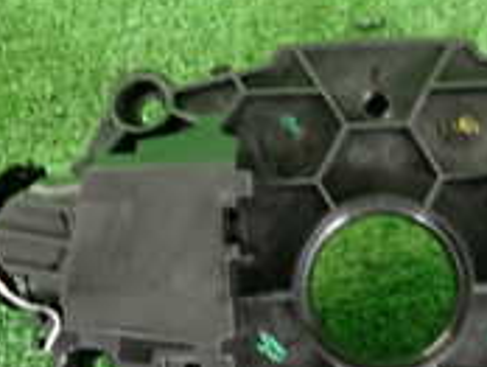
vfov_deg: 17.1
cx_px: 400
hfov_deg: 22.4
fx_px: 1212
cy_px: 277
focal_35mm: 86
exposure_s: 1/30
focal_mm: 4.5
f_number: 2
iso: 320
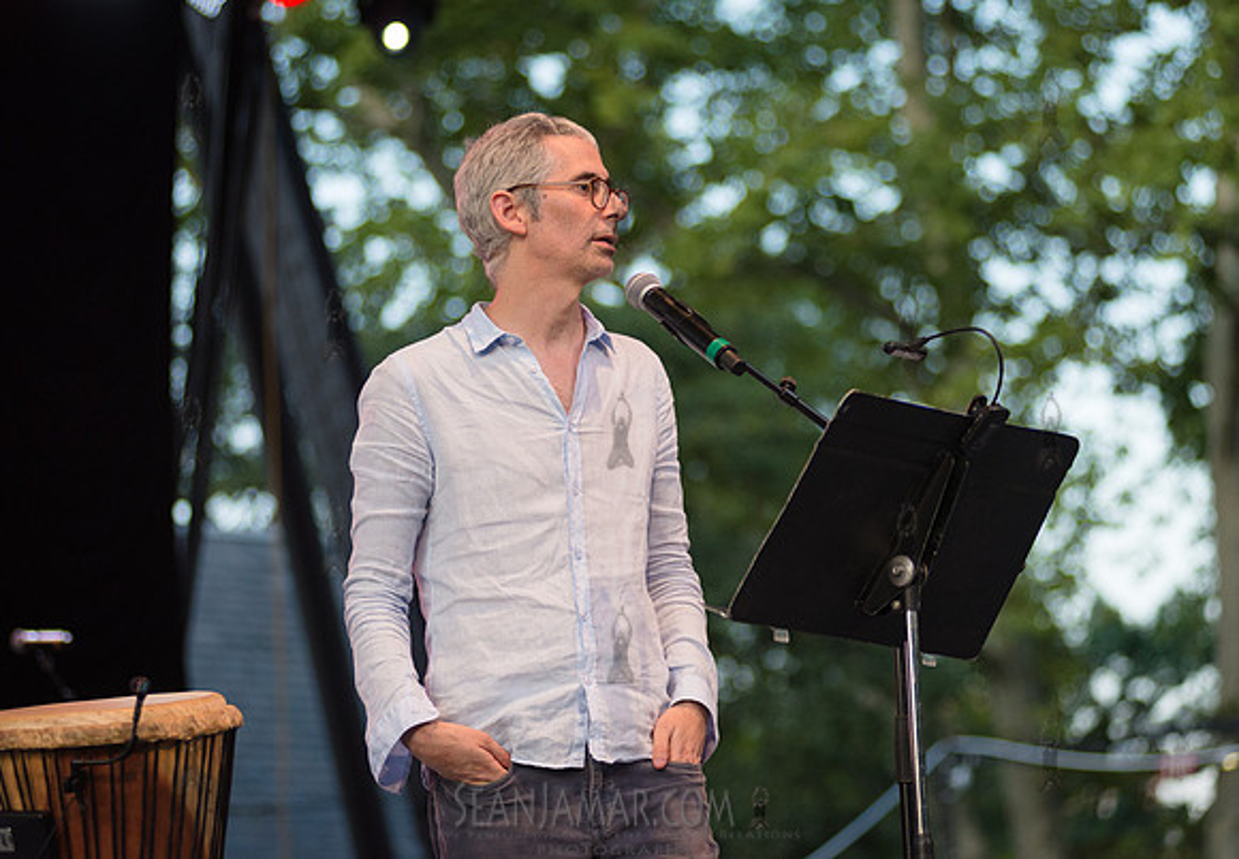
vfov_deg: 13.0
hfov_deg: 18.7
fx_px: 3763
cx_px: 569
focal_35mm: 108
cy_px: 407
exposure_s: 1/1250
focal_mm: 100
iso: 1250
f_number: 2.8
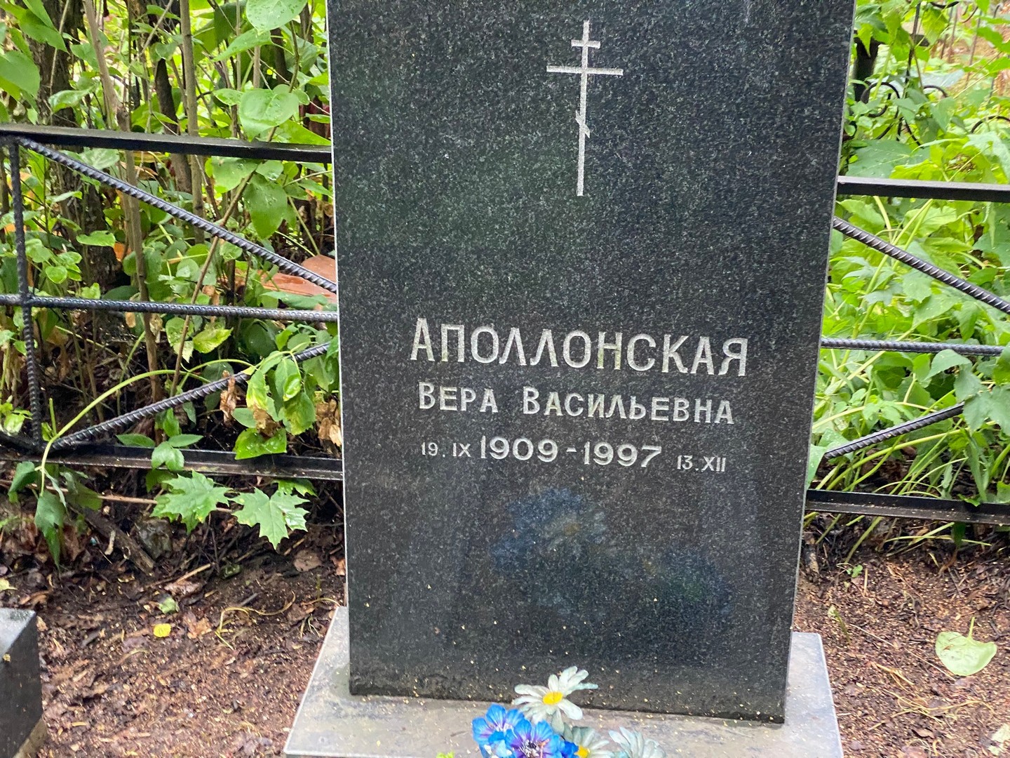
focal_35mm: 52
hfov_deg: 36.8
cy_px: 379
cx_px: 505
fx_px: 1517
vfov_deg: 28.0
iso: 400
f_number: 2
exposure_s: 1/60
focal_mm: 6
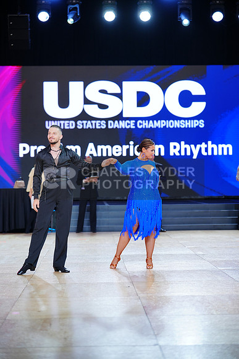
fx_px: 776
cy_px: 180
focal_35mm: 78
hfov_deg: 17.5
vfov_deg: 26.0
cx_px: 120
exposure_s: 1/400
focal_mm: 78
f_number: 2
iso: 320
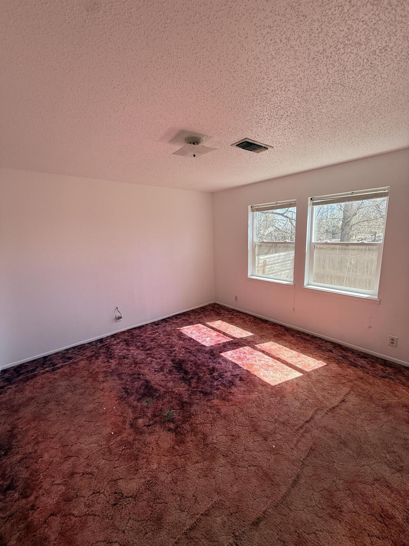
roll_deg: +1.0
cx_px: 204
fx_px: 221
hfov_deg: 85.7
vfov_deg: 102.1
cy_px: 273
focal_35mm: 14
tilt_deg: -9.5
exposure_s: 1/313
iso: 64
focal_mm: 2.22
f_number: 2.2
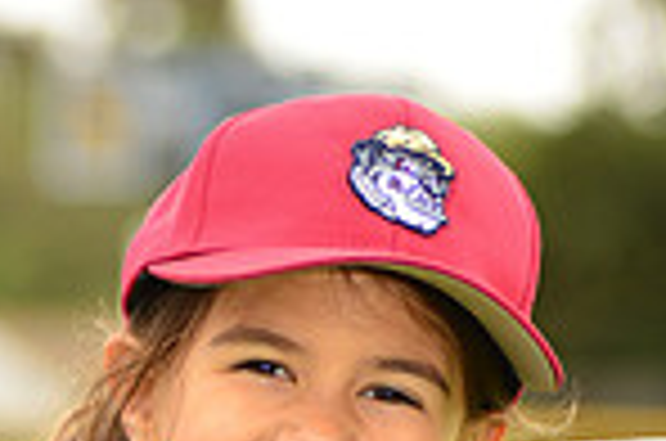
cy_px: 722
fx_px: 10522
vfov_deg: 2.4
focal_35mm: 570
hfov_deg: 3.6
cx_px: 220
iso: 160
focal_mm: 145
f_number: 5.6
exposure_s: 1/250
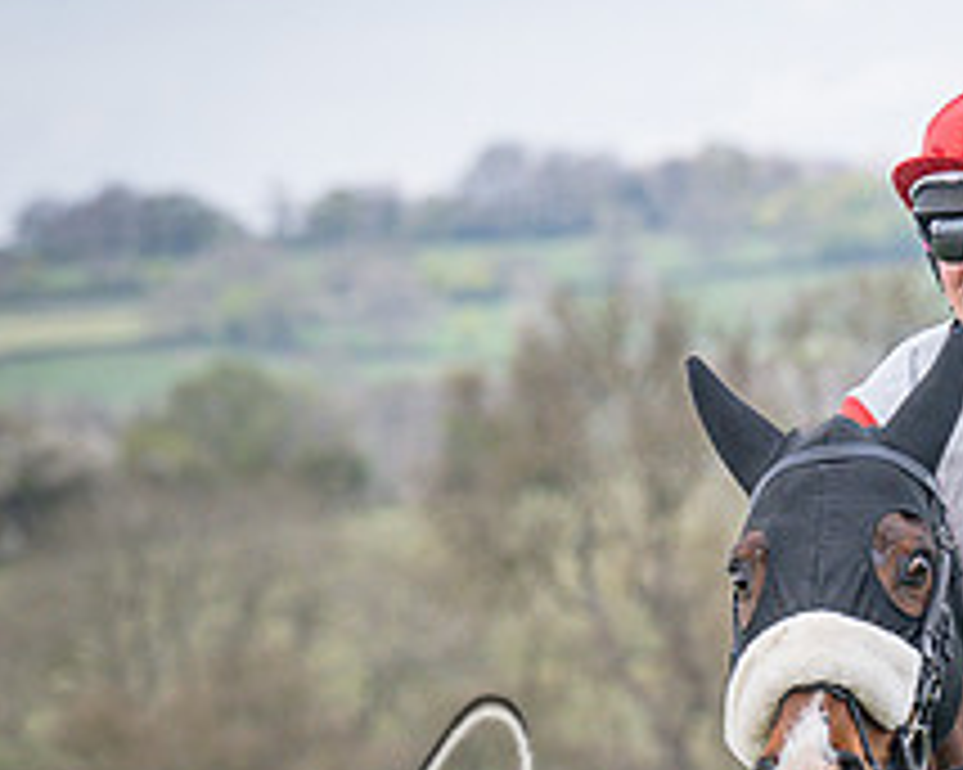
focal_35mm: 644
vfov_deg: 2.4
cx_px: 978
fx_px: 18346
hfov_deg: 3.0
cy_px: 734
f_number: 5
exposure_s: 1/1000
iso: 400
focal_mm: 145
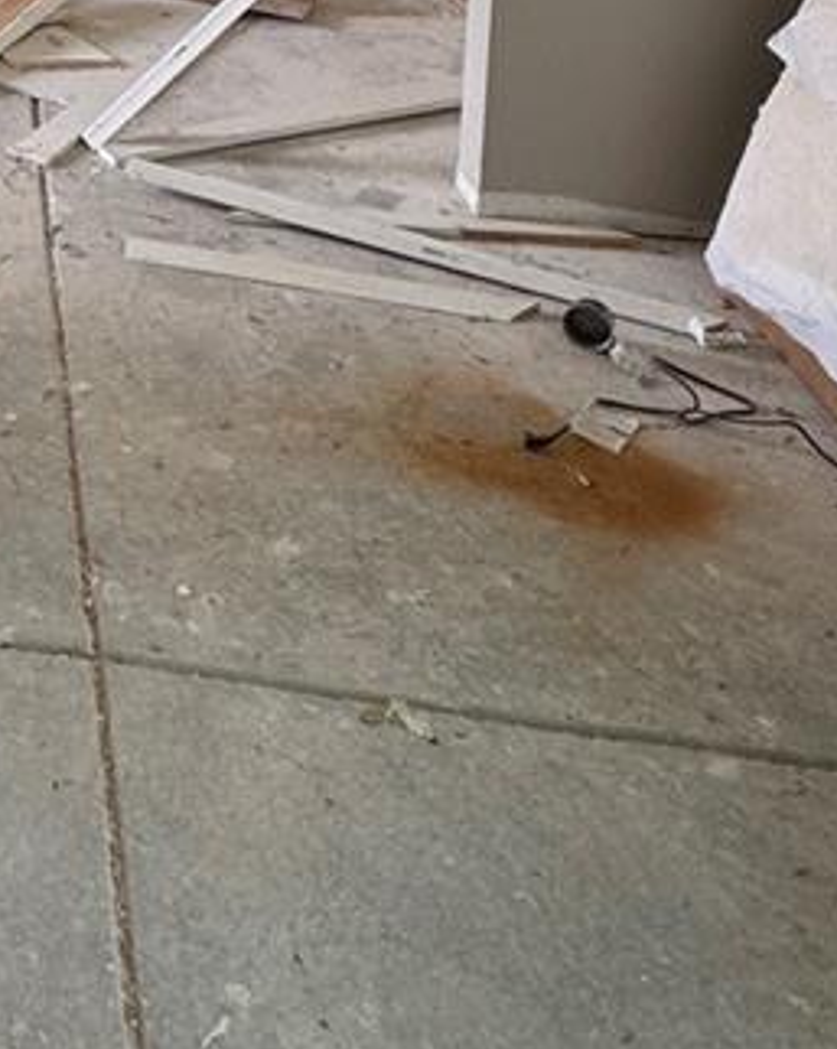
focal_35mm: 51
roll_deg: +0.9
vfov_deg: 29.0
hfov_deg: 24.5
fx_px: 1581
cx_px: -342
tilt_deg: -7.7
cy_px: -349
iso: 80
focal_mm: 2.22
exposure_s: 1/99
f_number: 2.2
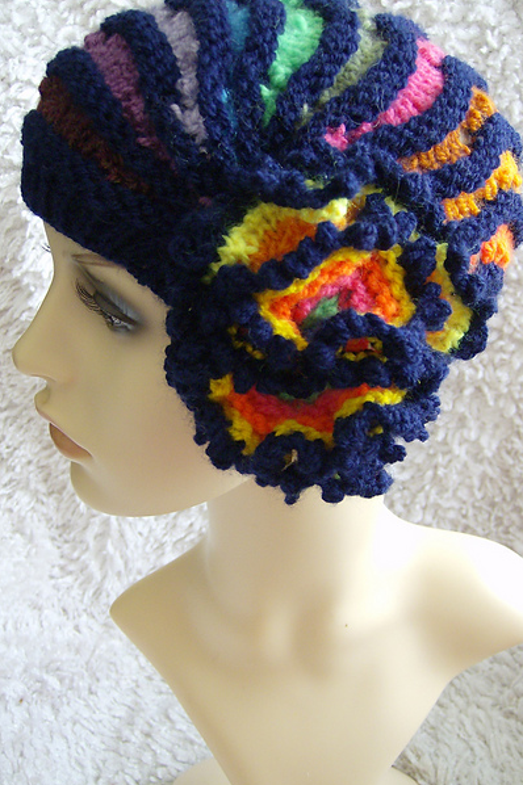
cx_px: 269
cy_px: 371
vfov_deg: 48.5
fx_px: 873
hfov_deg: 33.4
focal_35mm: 40
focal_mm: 6
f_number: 2.8
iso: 190
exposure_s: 1/64
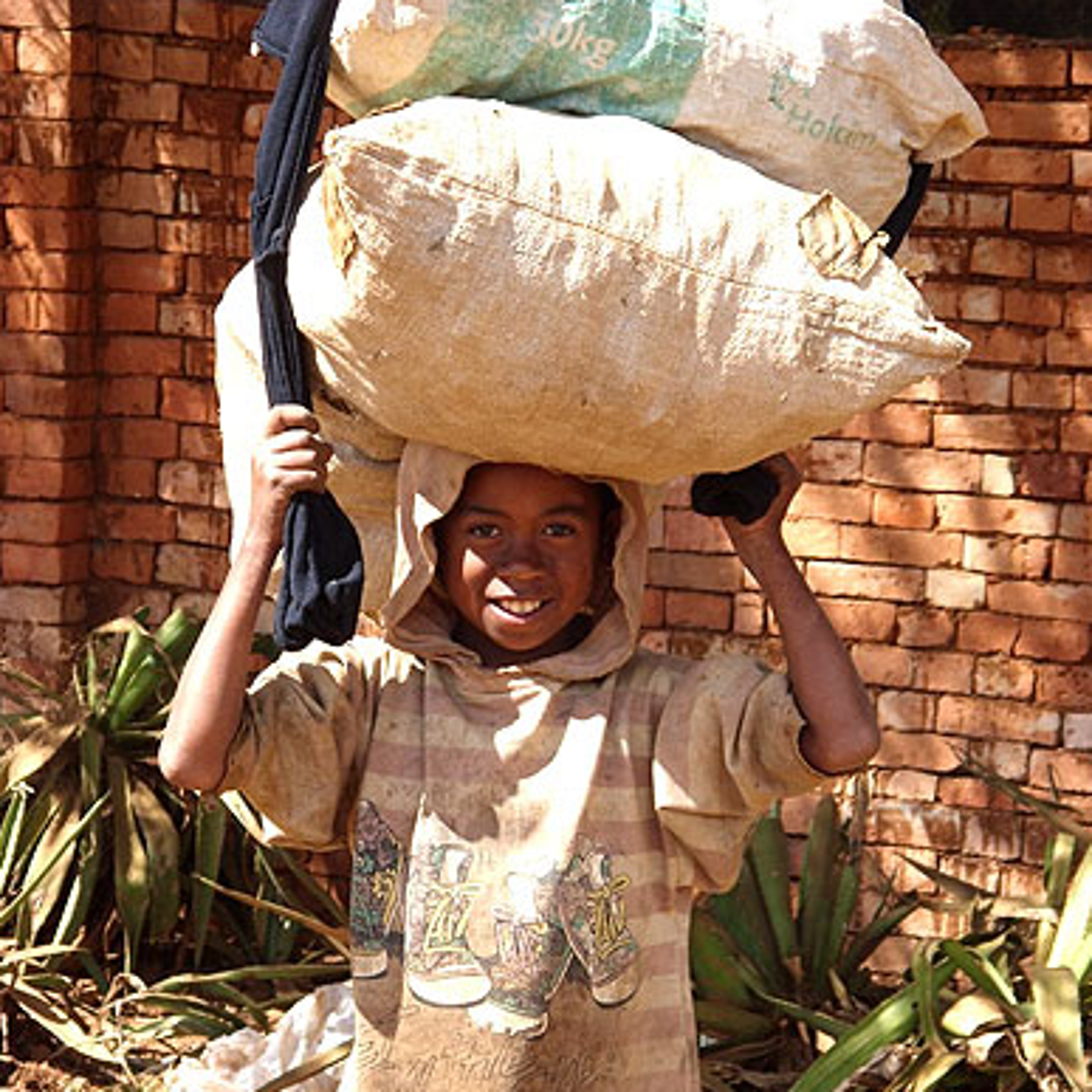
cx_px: 547
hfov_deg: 11.5
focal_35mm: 152
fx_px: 5425
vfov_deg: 11.5
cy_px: 731
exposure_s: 1/284
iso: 50
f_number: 3.9
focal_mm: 21.3
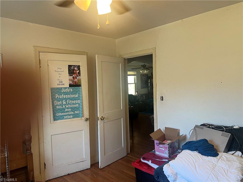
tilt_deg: -3.4
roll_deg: +2.4
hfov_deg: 67.3
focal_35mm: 26
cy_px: 91
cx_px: 122
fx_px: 183
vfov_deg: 53.1
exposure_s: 1/60
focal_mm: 5.7
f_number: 1.5
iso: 100
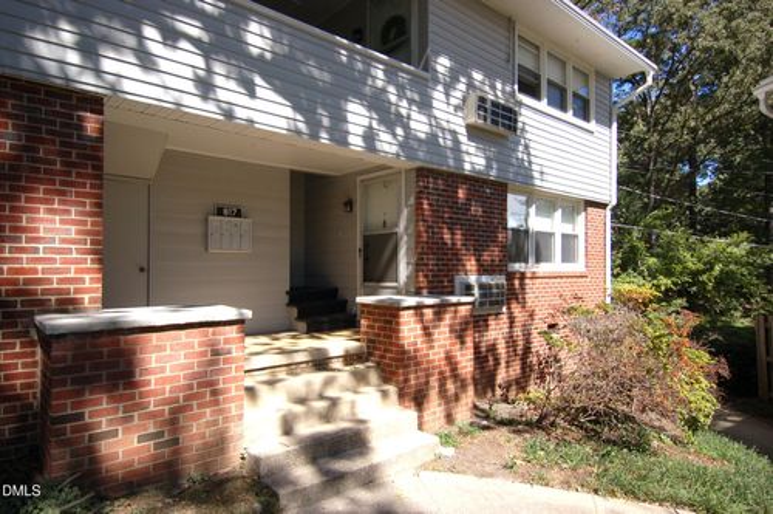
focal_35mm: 21
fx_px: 450
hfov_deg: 81.3
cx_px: 386
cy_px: 257
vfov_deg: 59.4
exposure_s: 1/1250
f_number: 4
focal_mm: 14
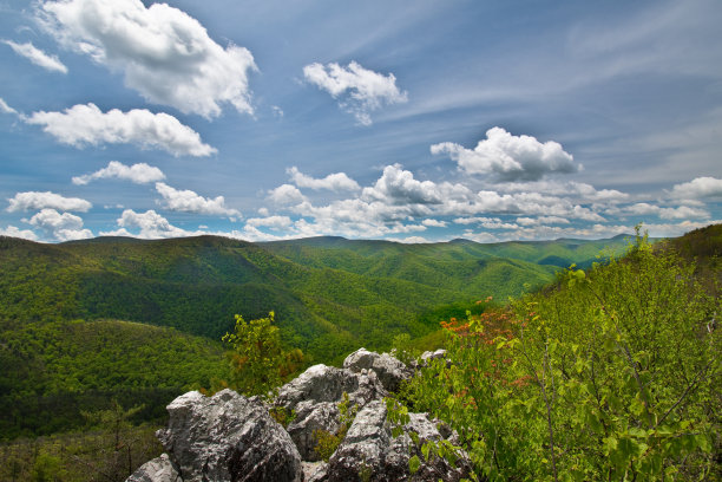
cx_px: 361
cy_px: 241
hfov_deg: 90.0
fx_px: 361
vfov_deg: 67.4
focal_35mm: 18
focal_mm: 12
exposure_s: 1/250
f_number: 8
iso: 100
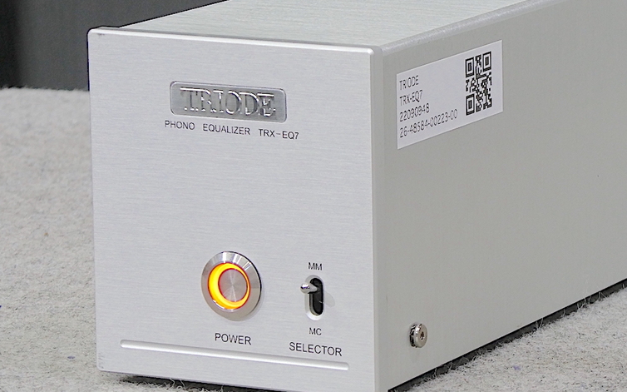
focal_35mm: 216
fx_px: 3690
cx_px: 390
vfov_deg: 6.1
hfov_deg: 9.7
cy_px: 171
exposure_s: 1/8
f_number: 5.5
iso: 200
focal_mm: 28.7
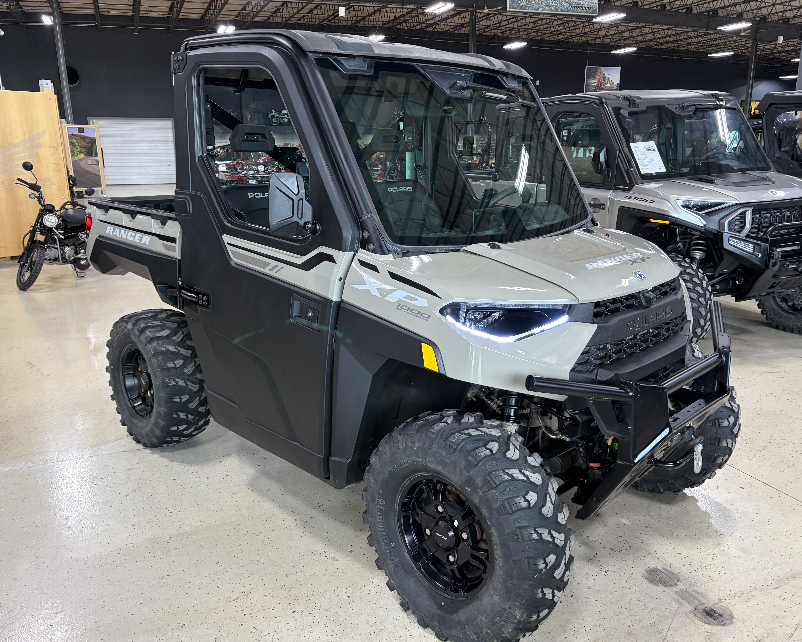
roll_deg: +1.5
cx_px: 393
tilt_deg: -13.5
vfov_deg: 51.5
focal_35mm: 28
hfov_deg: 62.2
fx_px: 665
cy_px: 330
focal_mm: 5.96
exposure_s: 1/60
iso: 100
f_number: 1.6
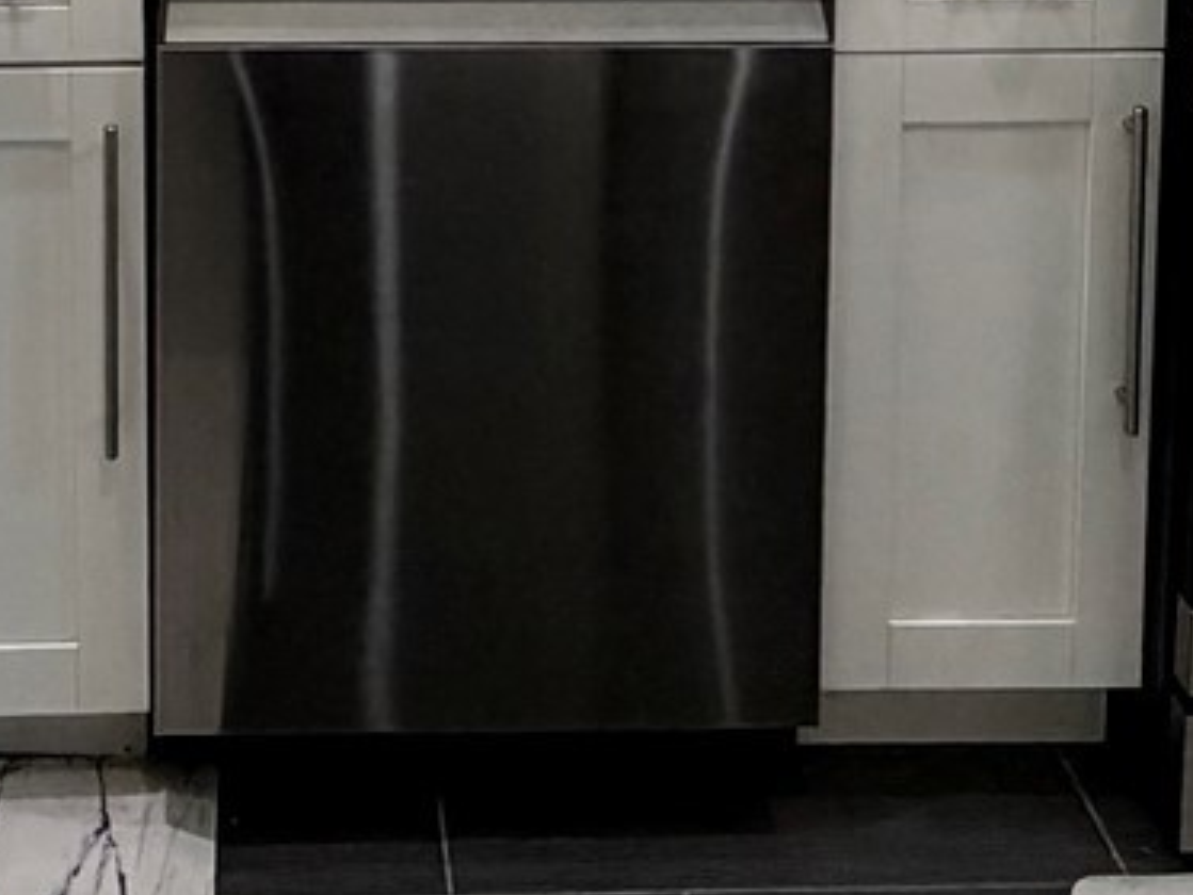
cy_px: -630
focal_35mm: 60
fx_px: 2068
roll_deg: +0.1
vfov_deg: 19.5
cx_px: 317
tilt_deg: -4.8
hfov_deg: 31.7
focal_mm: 2.22
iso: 200
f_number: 2.2
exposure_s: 1/60
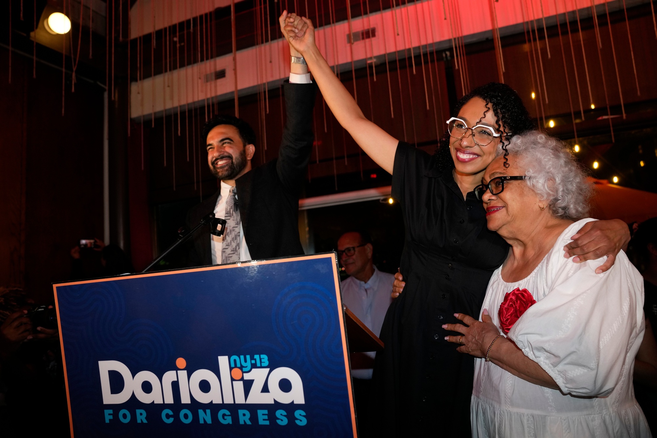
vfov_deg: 53.1
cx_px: 328
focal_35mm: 24
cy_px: 219
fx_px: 438
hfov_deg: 73.7
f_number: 4
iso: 1600
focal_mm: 24
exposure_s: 1/60
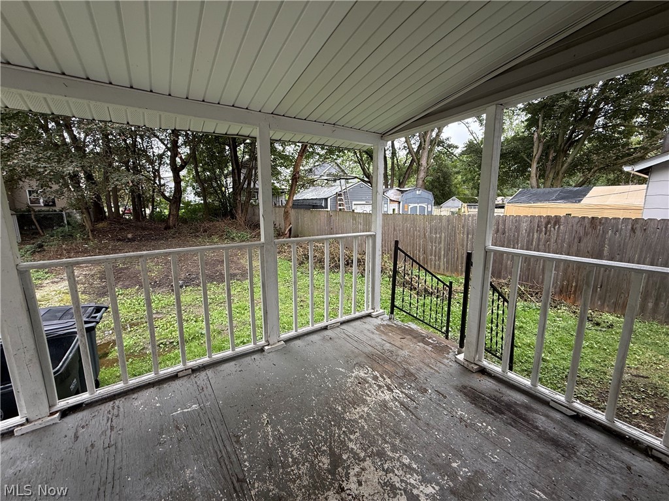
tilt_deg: -9.1
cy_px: 250
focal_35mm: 14
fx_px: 271
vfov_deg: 85.7
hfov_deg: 102.1
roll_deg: +0.4
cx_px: 334
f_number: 2.2
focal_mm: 2.22
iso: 80
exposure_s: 1/99
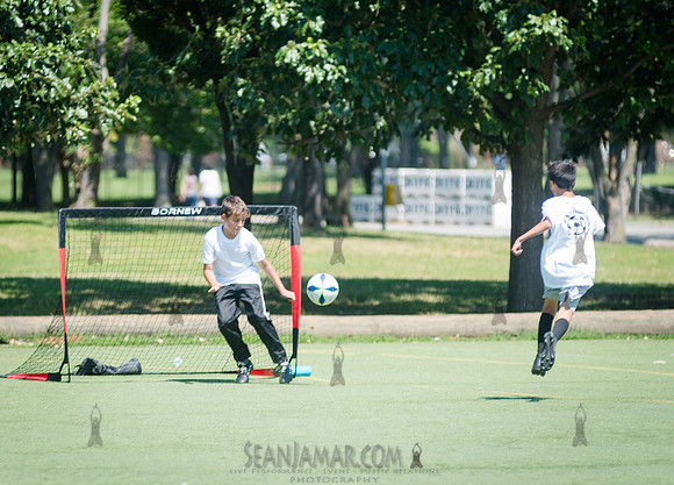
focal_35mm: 308
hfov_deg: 6.5
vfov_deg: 4.7
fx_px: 5903
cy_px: 276
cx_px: 224
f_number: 4
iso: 200
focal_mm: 200
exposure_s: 1/800
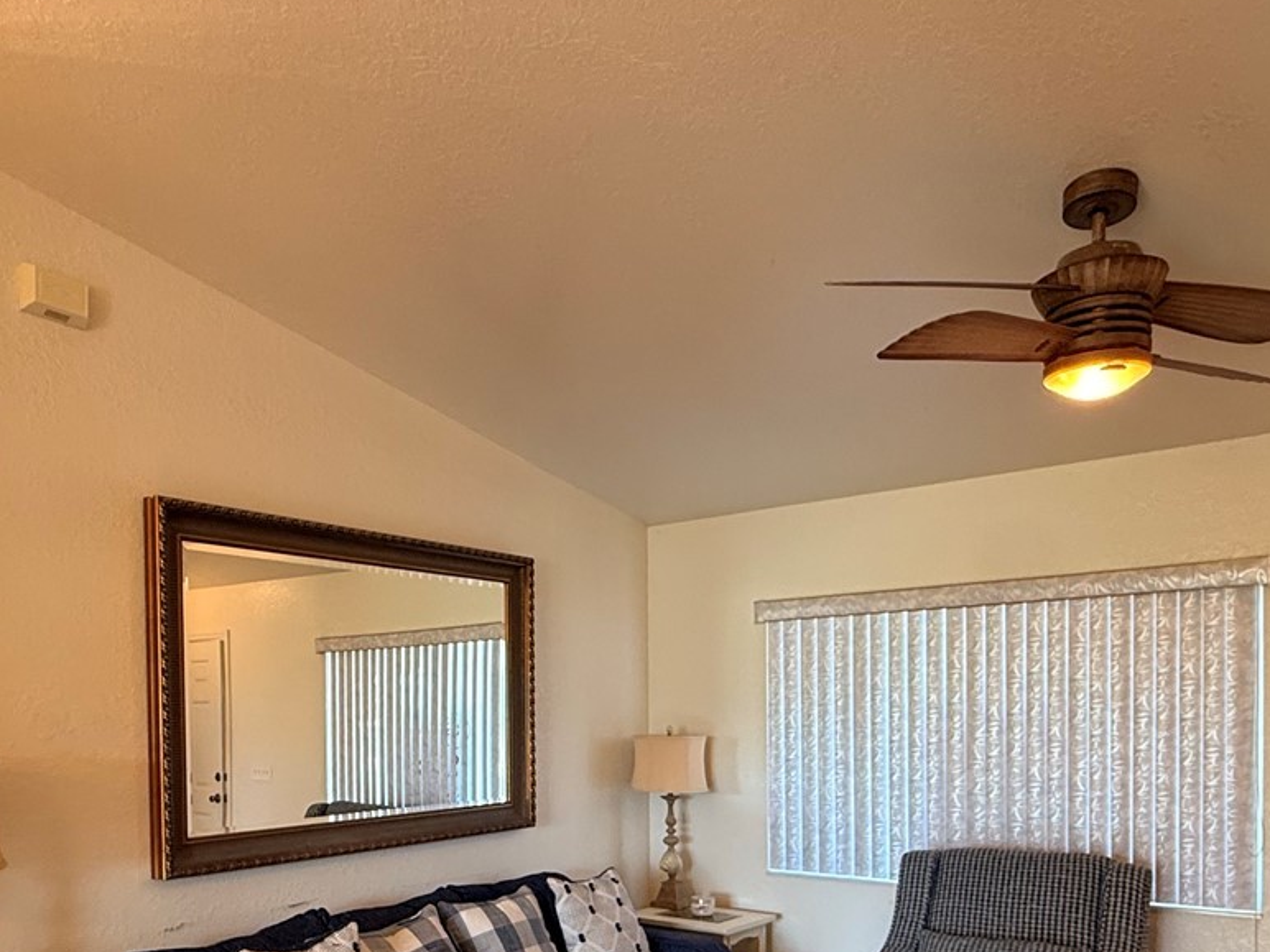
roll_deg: +0.3
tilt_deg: -1.8
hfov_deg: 61.2
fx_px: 1064
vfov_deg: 45.9
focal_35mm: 29
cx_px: 513
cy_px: 751
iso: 200
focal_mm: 2.22
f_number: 2.2
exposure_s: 1/60
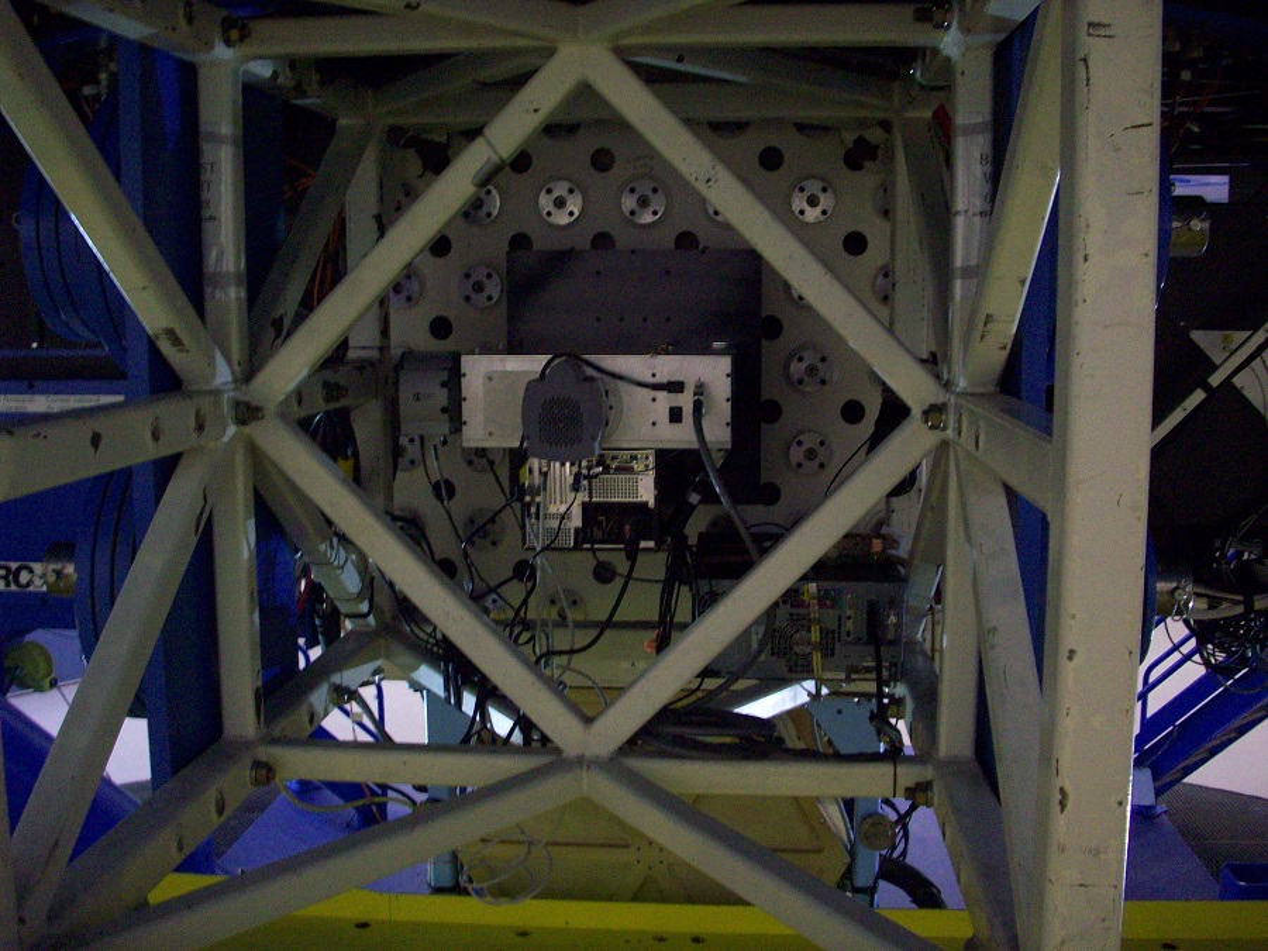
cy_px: 476
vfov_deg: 38.7
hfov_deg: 50.1
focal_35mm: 37
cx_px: 634
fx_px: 1355
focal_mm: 6.2
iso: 200
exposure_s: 1/8
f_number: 2.8
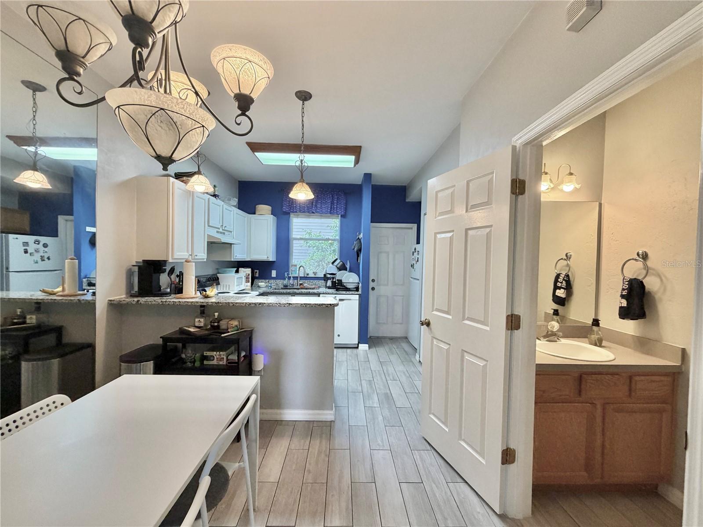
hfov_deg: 102.1
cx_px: 352
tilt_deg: +0.4
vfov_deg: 85.7
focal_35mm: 14
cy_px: 264
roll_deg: -1.0
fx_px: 284
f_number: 2.2
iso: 250
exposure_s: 1/120
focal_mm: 2.22
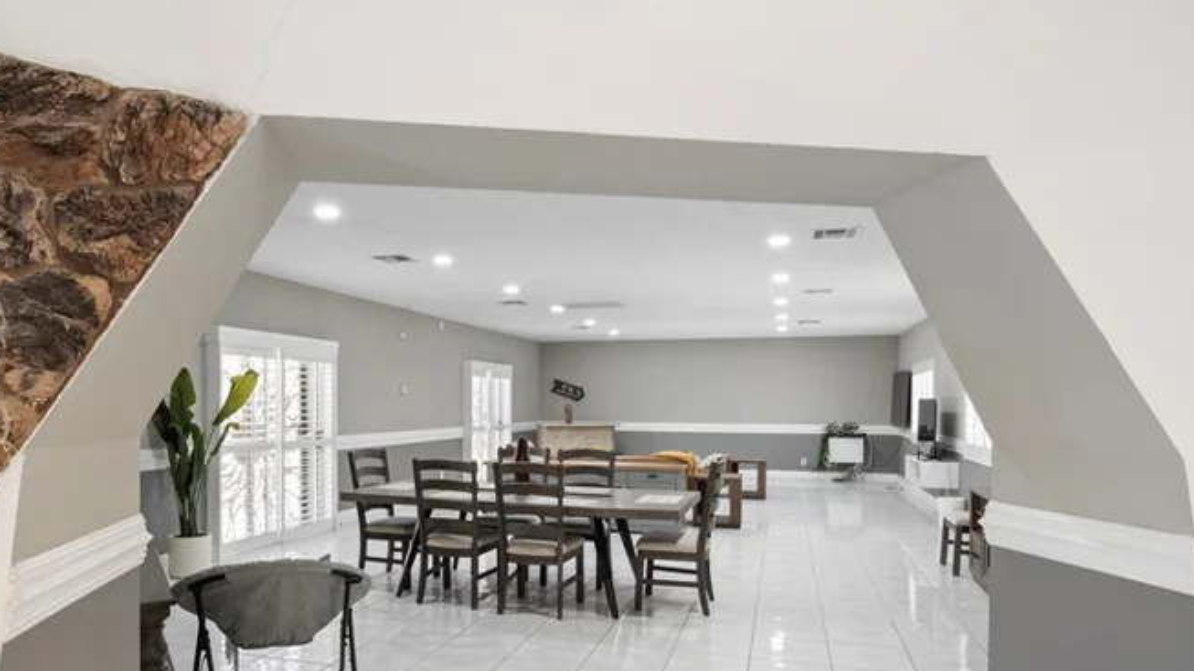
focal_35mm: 23
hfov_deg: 78.4
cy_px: 416
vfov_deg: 49.1
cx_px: 532
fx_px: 728
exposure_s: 1.7
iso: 100
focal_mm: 14
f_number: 9
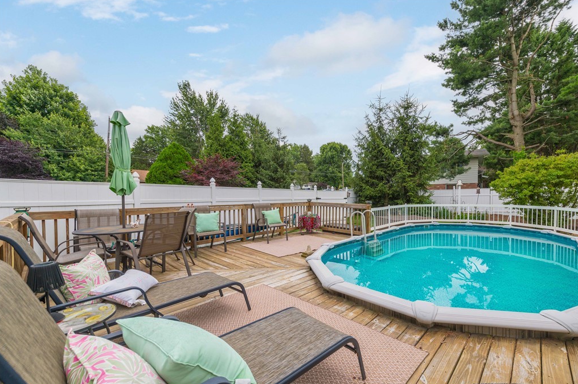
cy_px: 203
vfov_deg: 77.2
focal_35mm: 15
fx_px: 241
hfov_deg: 100.3
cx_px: 307
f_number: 9
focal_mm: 14
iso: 320
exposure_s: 1/400
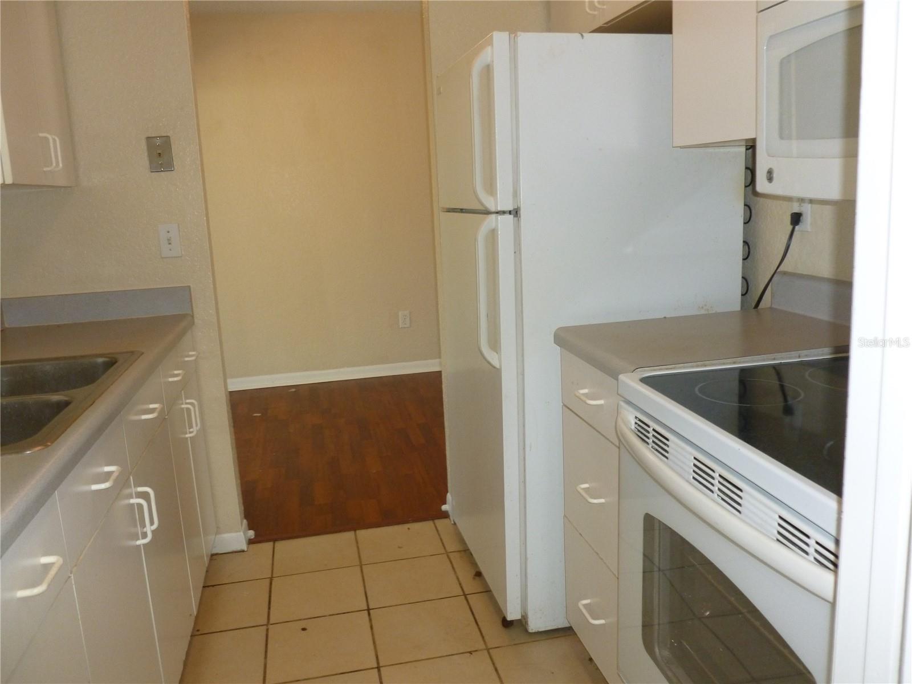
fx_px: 738
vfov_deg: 49.7
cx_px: 456
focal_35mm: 28
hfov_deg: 63.4
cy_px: 342
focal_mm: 5
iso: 200
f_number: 3.3
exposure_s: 1/60
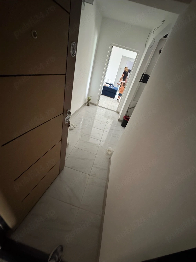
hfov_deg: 85.7
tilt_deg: -32.7
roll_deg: -17.7
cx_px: 98
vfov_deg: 102.1
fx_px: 106
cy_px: 131
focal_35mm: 14
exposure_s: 1/60
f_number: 2.2
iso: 1250
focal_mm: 2.22
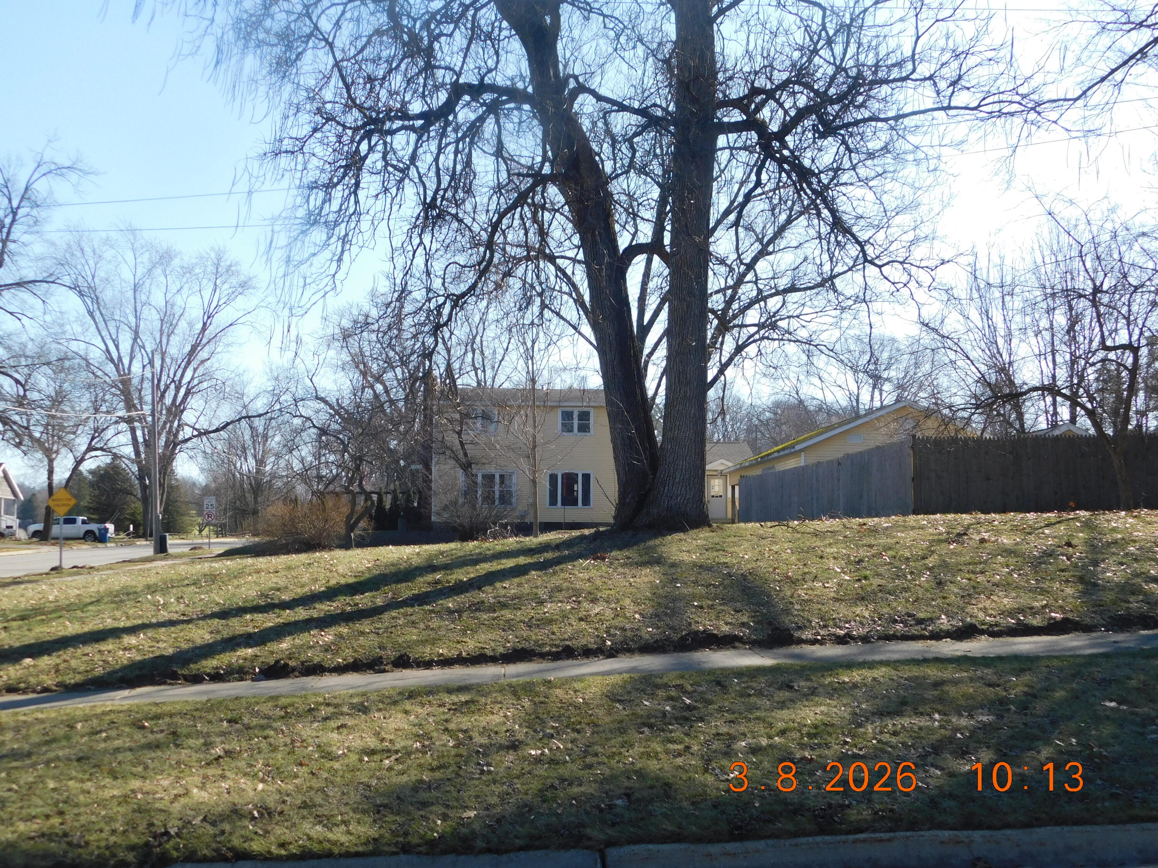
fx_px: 1338
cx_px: 579
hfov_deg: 46.8
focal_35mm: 40
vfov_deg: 36.0
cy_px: 434
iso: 125
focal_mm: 7.1
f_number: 3.6
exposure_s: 1/640
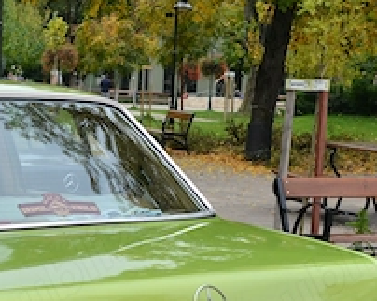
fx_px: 1493
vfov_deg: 11.5
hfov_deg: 14.1
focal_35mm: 134
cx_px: -24
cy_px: 223
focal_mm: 48
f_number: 8
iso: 1000
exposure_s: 1/500
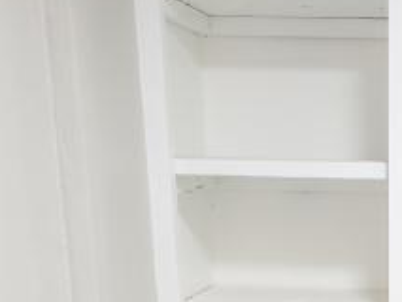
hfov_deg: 23.4
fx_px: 906
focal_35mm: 78
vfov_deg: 17.6
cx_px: 449
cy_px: 400
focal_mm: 4.3
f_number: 2.4
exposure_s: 1/40
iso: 320
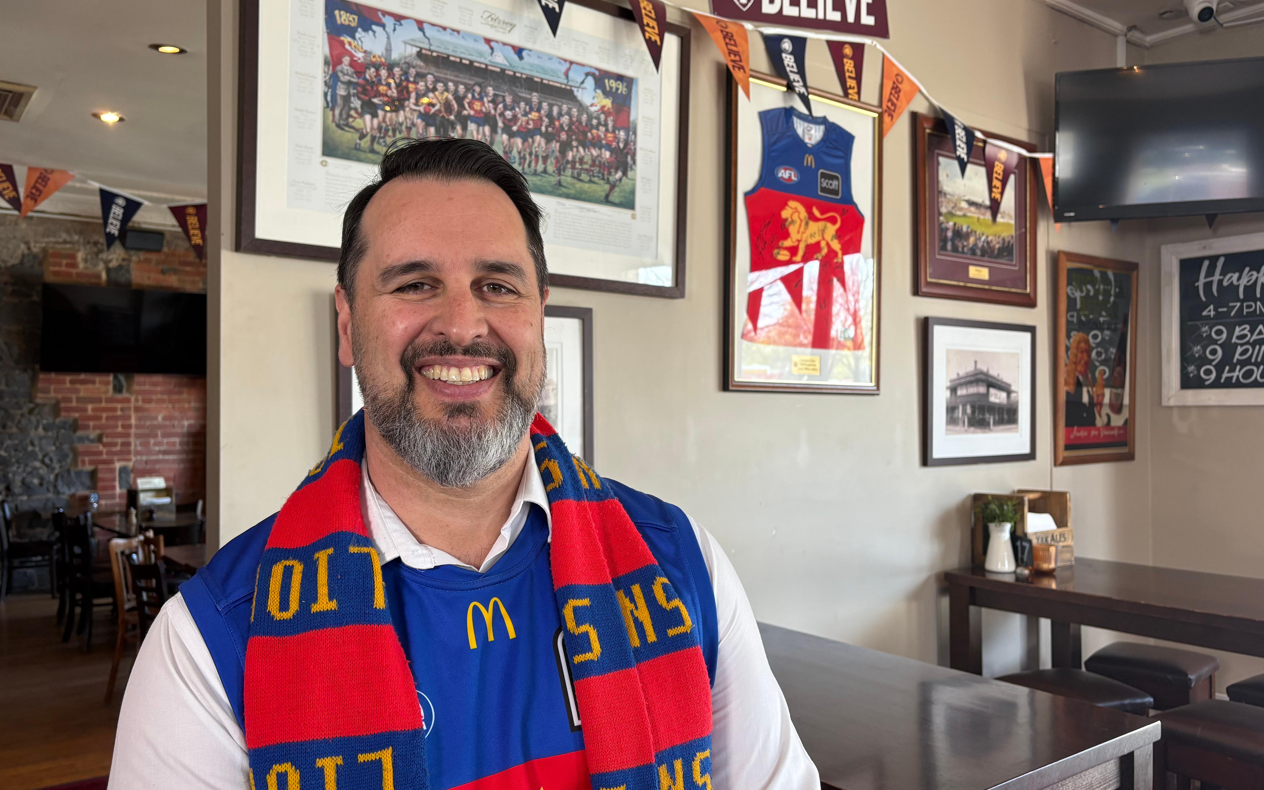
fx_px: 965
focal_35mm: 28
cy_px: 400
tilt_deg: +0.9
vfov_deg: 44.5
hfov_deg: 66.5
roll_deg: +1.3
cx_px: 623
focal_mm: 5.96
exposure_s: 1/100
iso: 100
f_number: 1.6
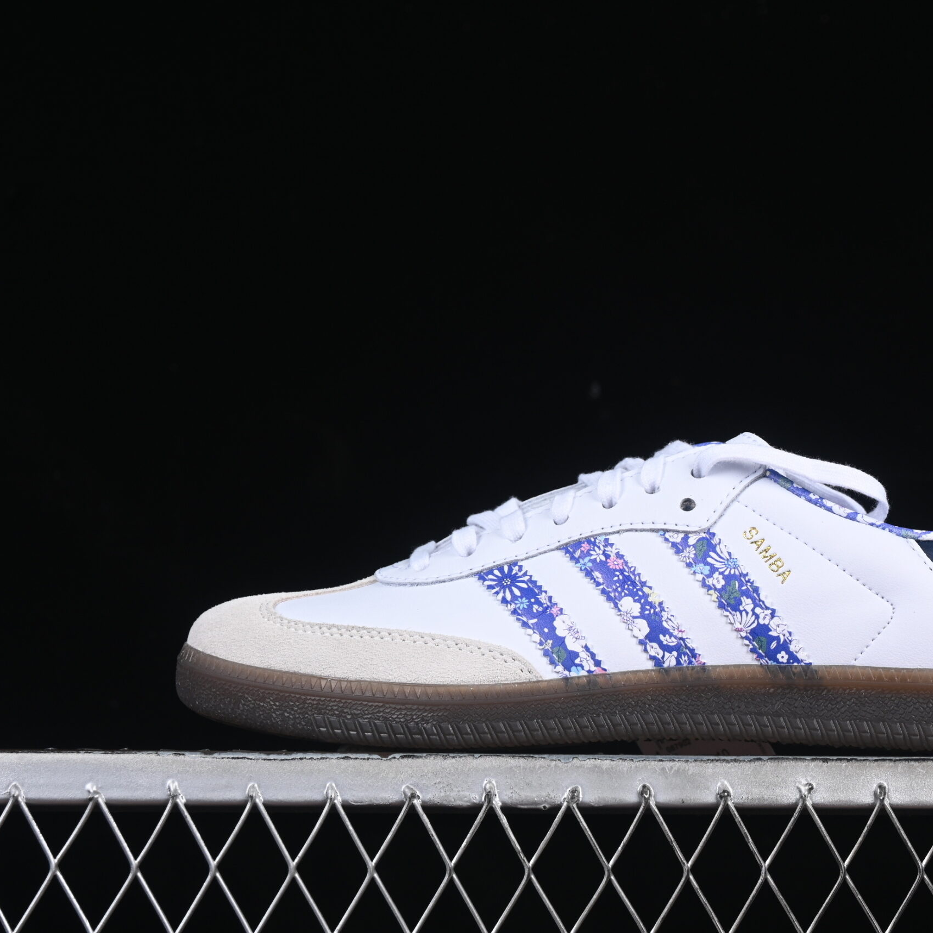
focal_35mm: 96
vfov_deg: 18.1
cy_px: 467
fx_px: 2927
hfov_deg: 18.1
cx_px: 637
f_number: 8
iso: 160
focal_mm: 50
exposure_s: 1/80
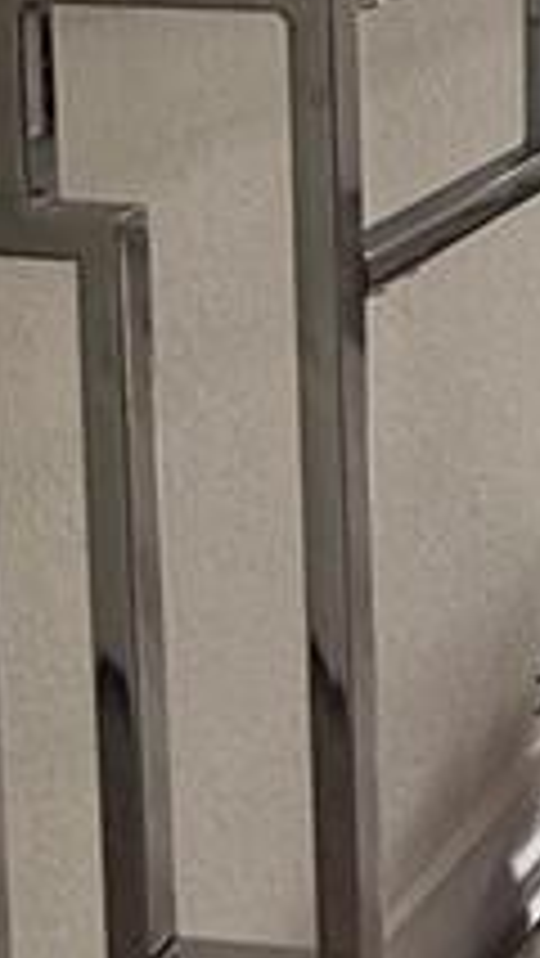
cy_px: -256
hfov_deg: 11.3
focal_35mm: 86
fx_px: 2187
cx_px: 1359
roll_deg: -1.0
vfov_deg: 22.4
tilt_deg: -5.0
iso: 64
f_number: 2.2
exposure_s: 1/202
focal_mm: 2.22
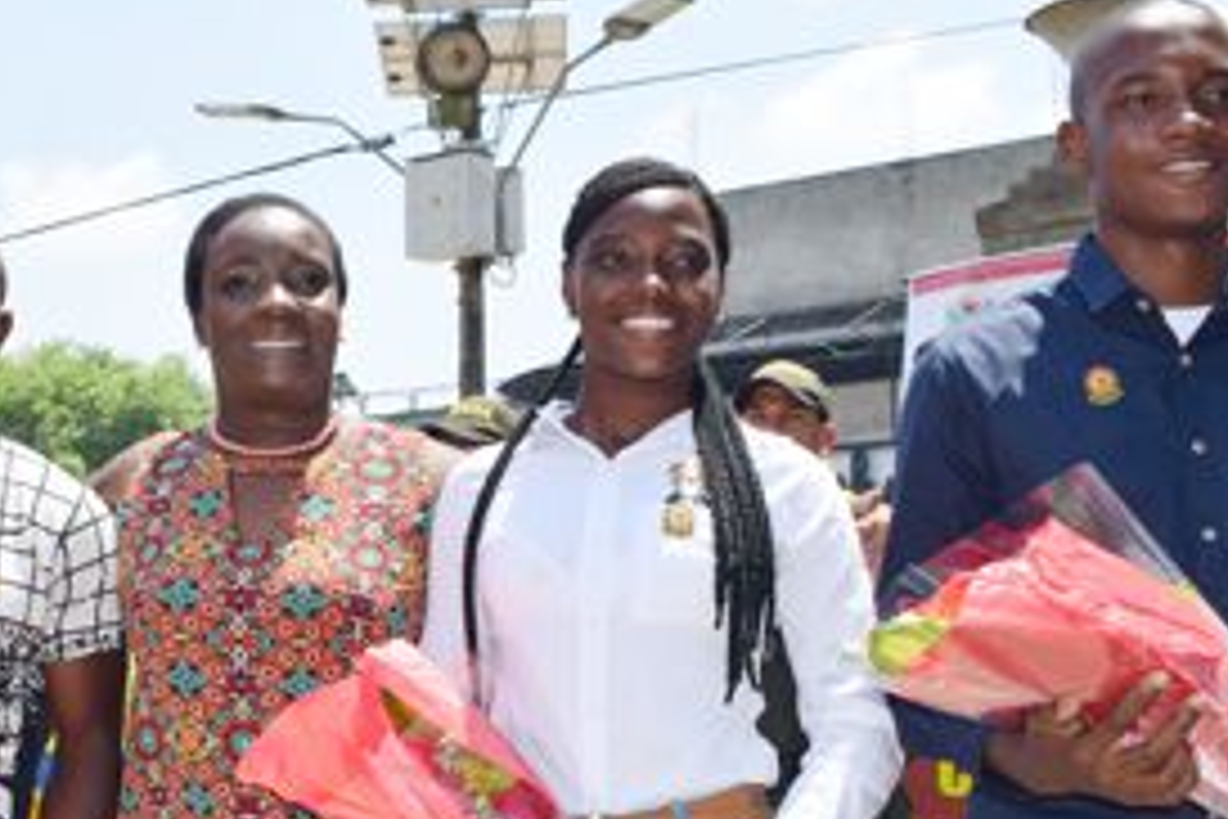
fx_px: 1876
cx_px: 306
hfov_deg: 35.4
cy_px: 587
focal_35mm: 55
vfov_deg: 24.4
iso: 100
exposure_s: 1/200
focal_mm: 20
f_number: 9
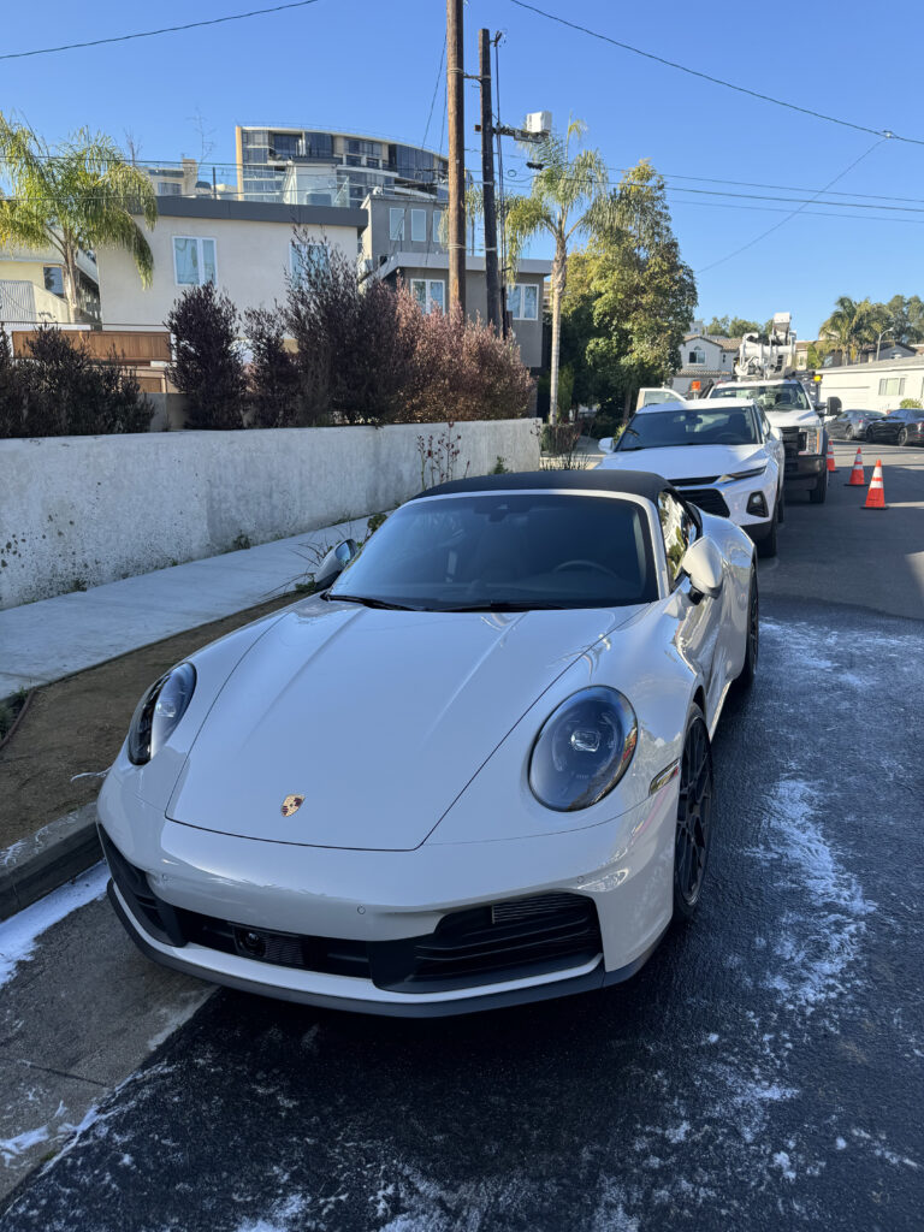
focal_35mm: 24
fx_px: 854
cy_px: 616
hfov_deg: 56.8
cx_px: 462
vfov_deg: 71.6
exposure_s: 1/995
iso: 80
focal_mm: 6.76
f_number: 1.78
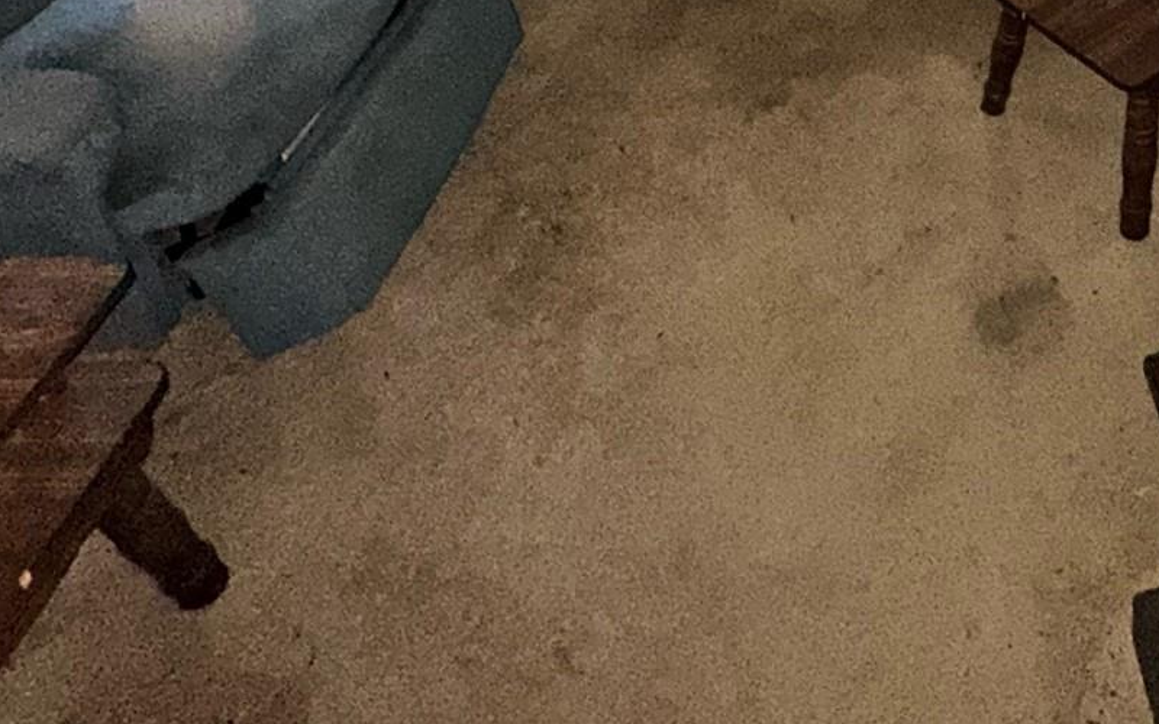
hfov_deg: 45.6
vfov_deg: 26.2
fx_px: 1200
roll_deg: -2.5
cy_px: -316
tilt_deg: -22.1
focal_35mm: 38
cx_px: 1085
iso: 400
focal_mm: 2.22
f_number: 2.2
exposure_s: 1/30
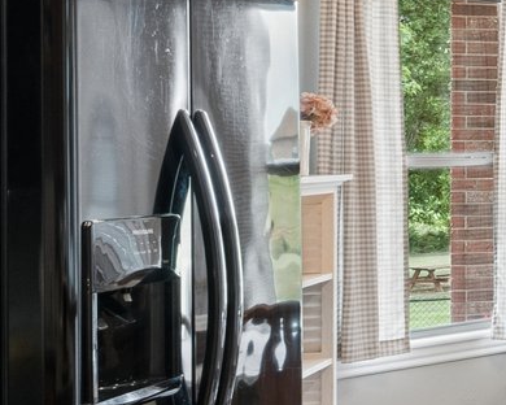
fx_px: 1108
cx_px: 1286
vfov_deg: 20.5
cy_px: 92
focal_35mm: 74
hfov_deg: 14.1
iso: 250
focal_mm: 10
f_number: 8
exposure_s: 1/8
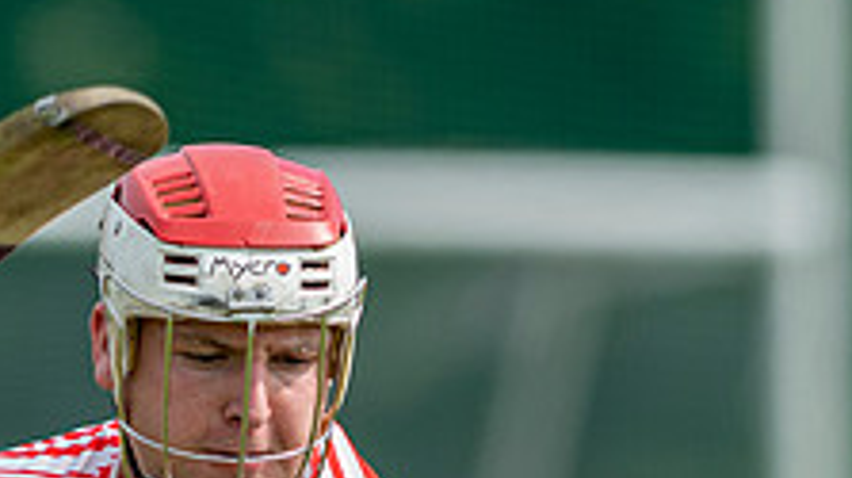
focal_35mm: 1257
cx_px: 298
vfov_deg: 1.0
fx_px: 28374
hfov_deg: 1.7
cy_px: 683
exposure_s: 1/1600
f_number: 2.8
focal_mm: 300
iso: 100
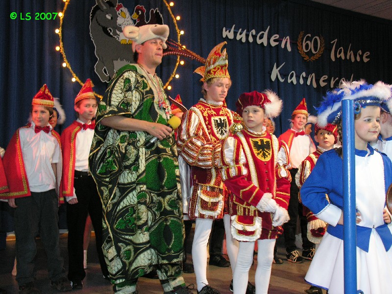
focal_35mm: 46
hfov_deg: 41.2
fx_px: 521
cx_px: 196
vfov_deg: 31.5
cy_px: 147
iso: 200
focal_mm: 11.8
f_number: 4.2
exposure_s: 1/30
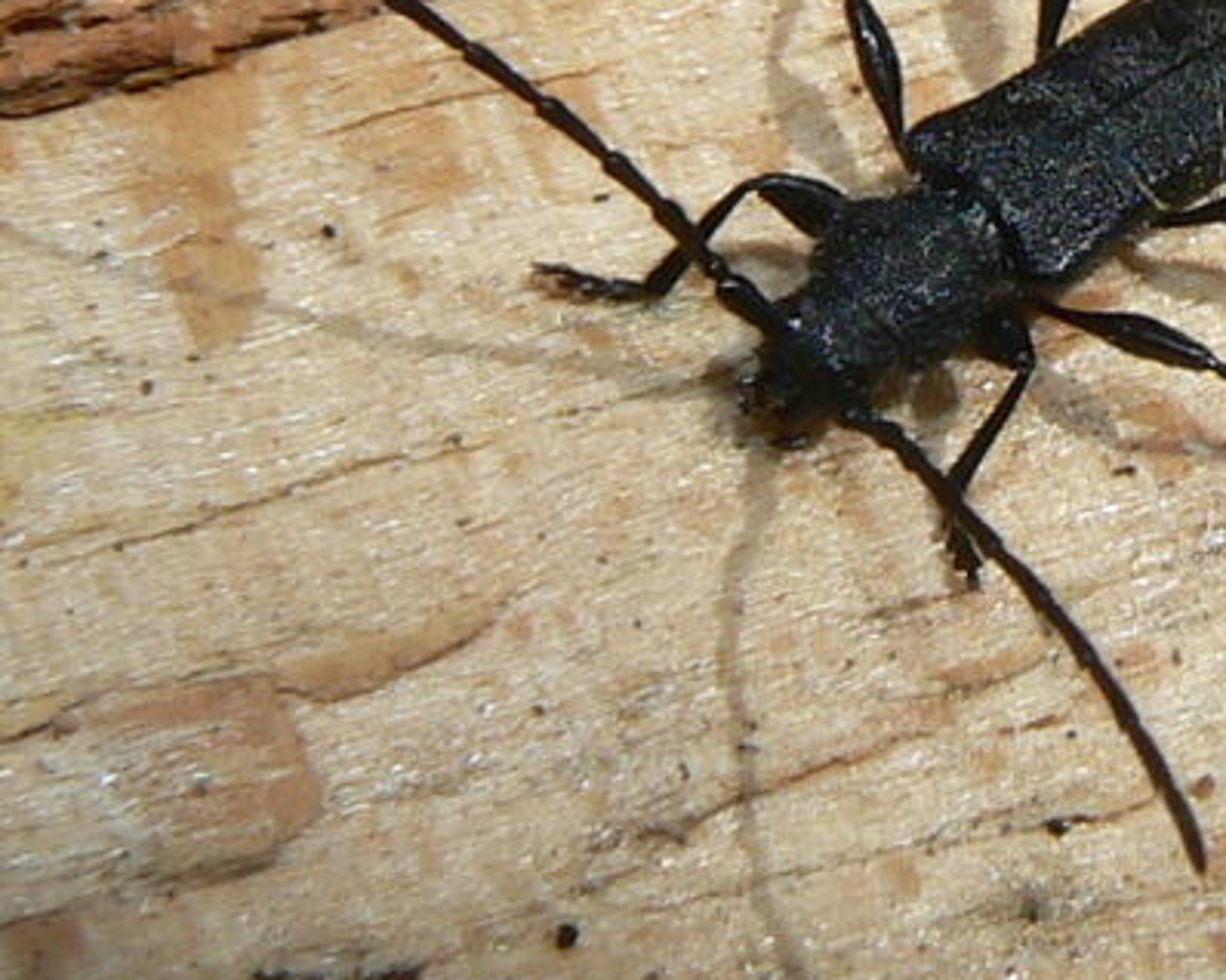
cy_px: 308
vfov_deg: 28.4
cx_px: 875
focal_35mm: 53
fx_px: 1922
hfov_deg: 34.8
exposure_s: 1/500
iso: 80
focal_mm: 6
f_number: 6.3
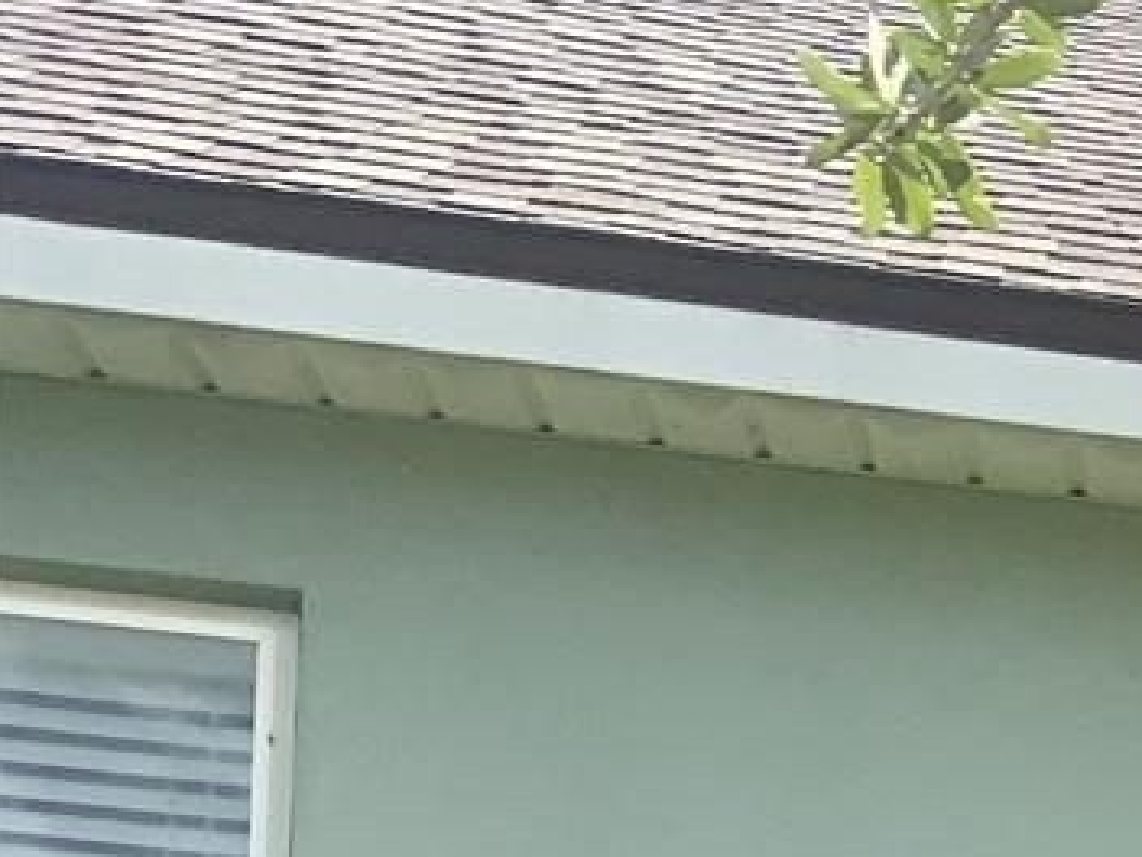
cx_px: 2582
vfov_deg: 10.1
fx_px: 4355
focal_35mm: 132
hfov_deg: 12.4
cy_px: 1880
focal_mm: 3
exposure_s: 1/1035
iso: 16
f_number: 1.8
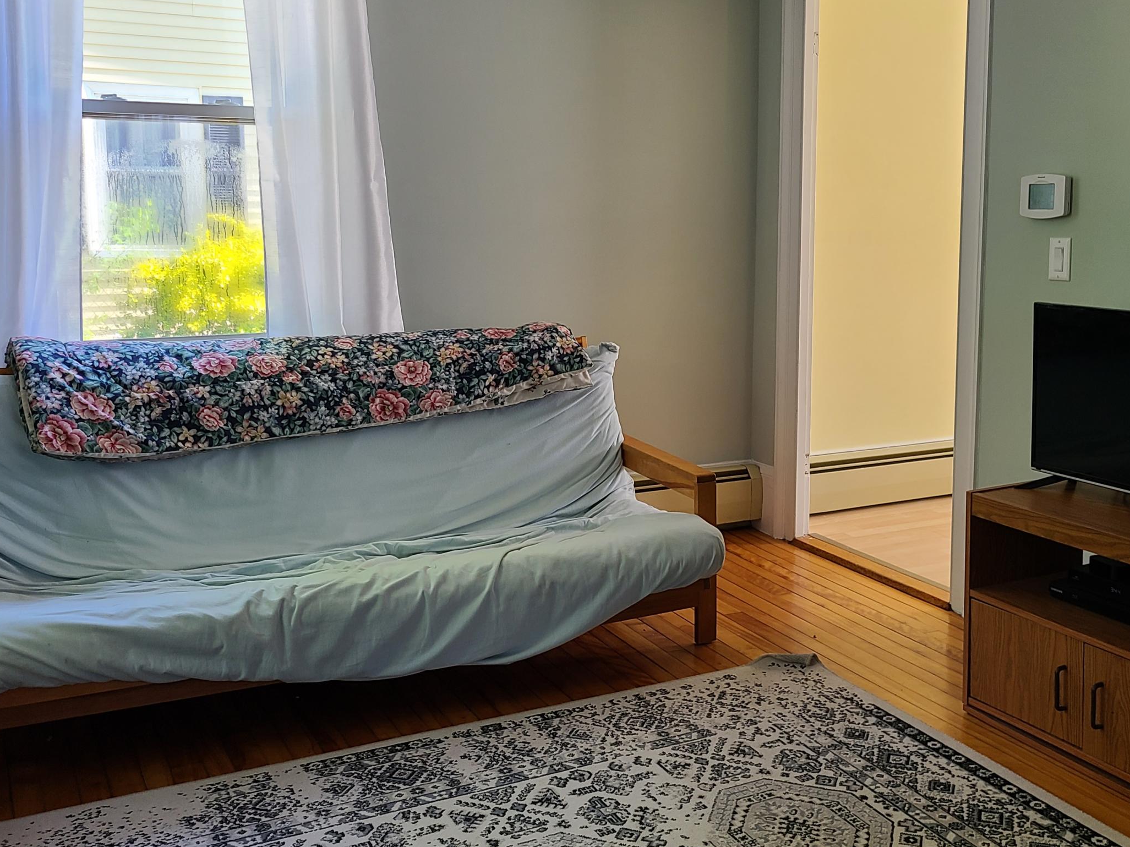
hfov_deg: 48.7
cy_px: 326
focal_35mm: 38
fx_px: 1240
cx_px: 678
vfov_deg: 37.5
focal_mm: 5.4
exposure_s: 1/59
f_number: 1.8
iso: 50
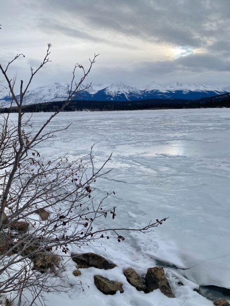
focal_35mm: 26
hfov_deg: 53.1
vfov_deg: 67.3
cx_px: 115
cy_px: 153
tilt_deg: -9.8
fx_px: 230
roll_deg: +1.3
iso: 32
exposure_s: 1/2967
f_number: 1.8
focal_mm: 4.25
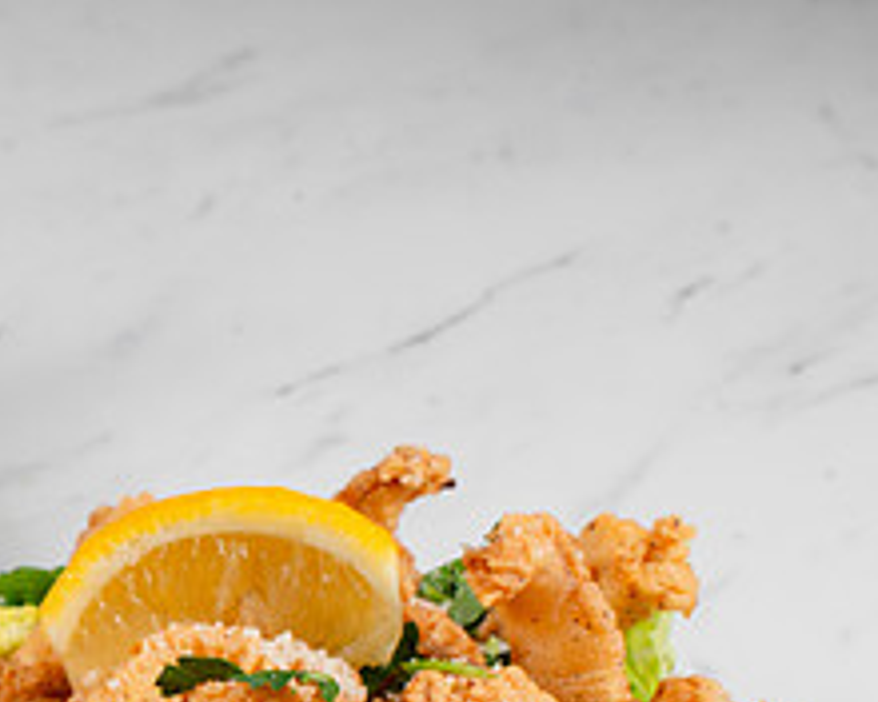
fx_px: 3872
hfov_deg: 12.6
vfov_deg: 10.3
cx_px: -156
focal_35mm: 149
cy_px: 733
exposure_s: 1/250
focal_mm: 50
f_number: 11
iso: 200
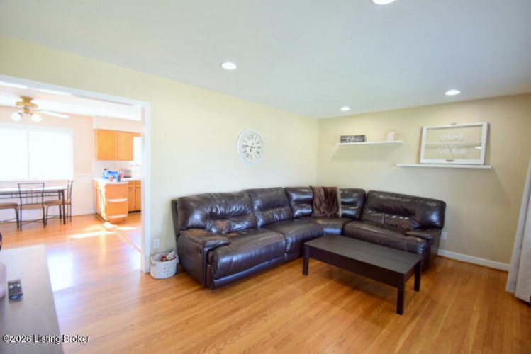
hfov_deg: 100.4
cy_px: 177
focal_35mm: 15
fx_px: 221
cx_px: 266
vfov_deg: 77.4
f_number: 4
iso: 720
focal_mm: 10
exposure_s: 1/60
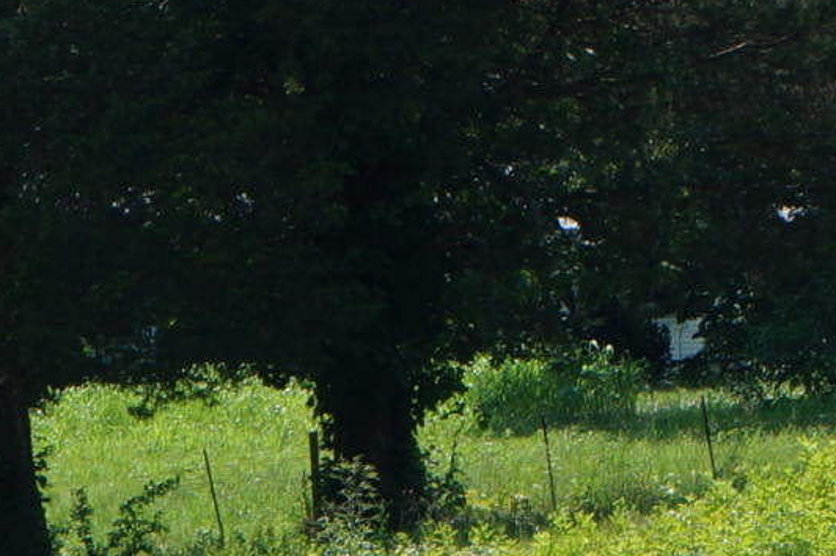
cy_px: 756
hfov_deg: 5.8
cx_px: 338
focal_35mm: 355
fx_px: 8238
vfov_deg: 3.9
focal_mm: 42
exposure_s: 1/80
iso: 100
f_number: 13
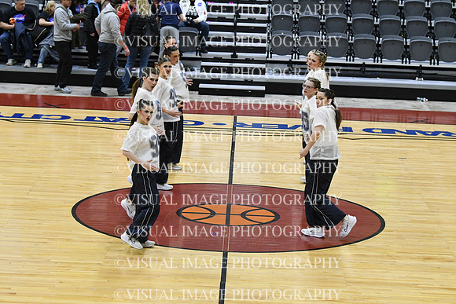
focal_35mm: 123
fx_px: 1558
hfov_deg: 16.6
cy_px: 152
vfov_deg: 11.2
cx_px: 228
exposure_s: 1/250
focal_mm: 82
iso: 3200
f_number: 4
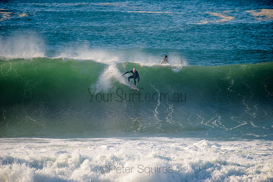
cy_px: 91
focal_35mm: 500
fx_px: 3792
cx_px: 136
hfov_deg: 4.1
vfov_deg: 2.8
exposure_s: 1/1600
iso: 180
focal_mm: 500
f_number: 5.6
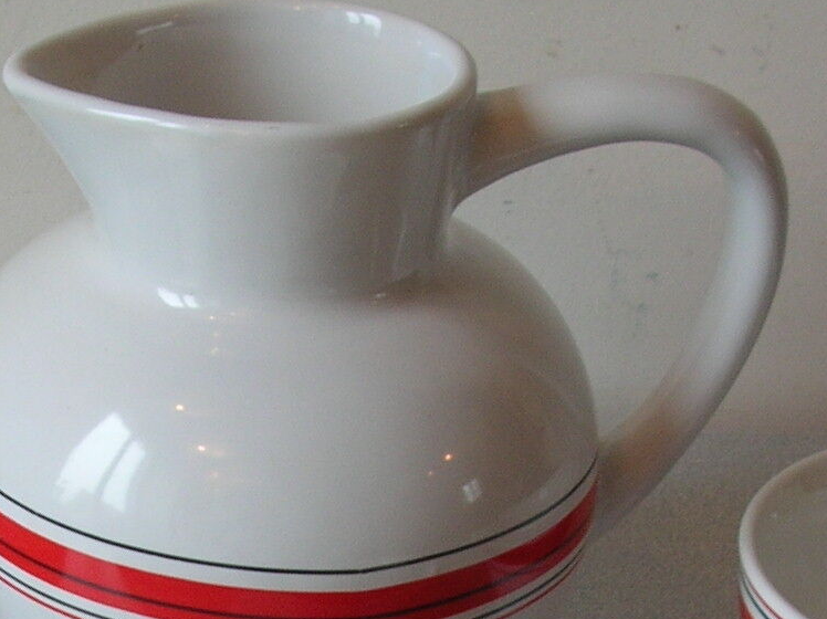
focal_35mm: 107
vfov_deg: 13.5
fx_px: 2555
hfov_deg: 18.3
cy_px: 723
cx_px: 237
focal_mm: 5.8
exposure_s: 1/7.9
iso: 50
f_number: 2.8
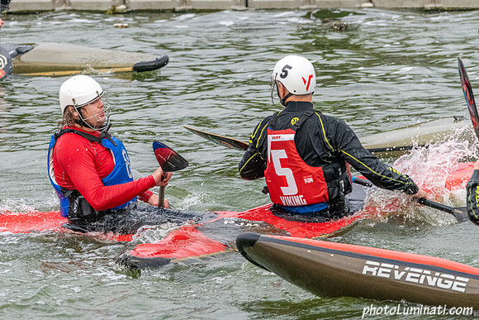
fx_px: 5103
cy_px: 186
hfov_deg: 5.4
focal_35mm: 383
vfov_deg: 3.6
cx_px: 112
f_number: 8
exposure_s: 1/2000
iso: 3200
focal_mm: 250
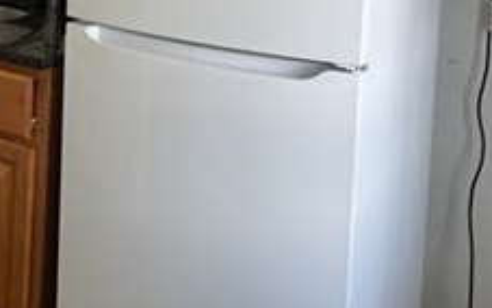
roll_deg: -2.3
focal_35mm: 62
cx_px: 49
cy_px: -55
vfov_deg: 19.8
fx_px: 832
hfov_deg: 31.4
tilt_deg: -5.5
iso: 80
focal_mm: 4.2
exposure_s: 1/120
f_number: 1.6
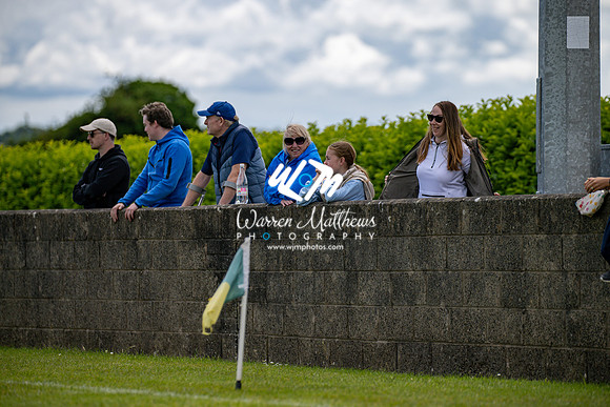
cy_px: 204
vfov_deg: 6.5
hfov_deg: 9.8
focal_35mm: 210
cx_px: 305
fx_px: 3559
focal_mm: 210
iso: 90
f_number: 2.8
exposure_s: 1/6400
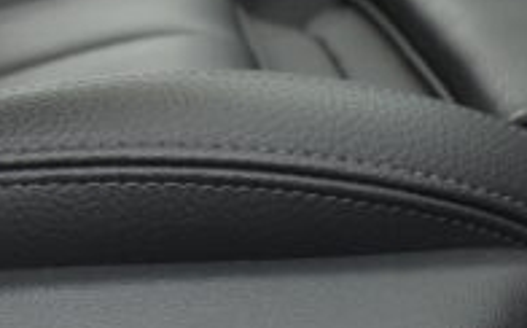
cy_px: 284
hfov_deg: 16.4
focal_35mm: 126
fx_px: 1808
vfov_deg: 10.3
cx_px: 78
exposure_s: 1/125
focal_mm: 21
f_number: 3.8
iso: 1600
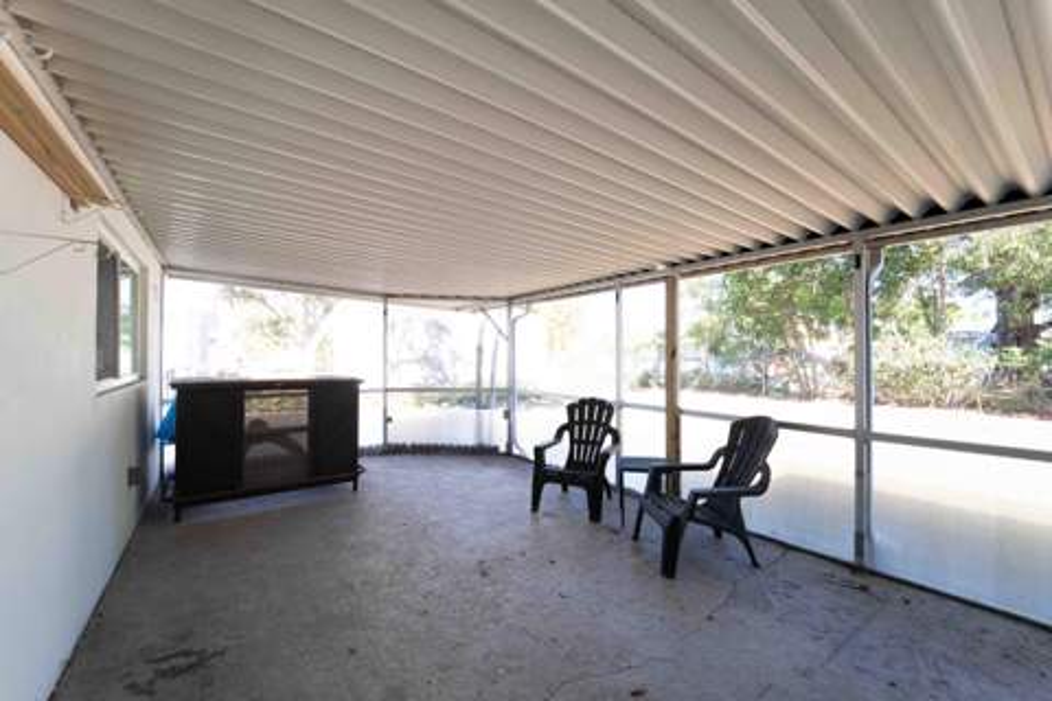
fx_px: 409
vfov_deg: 81.2
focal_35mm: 14
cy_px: 350
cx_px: 526
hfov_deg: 104.3
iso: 640
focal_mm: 14
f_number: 6.3
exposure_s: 1/160
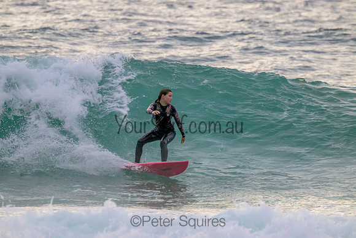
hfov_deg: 2.6
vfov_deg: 1.7
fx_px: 7913
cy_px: 119
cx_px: 178
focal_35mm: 800
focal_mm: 800
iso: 5600
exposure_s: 1/2000
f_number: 11
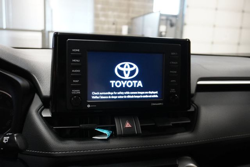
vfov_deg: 39.9
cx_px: 125
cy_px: 84
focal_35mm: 33
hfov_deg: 57.2
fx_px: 229
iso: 3200
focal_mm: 22
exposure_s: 1/60
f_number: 4
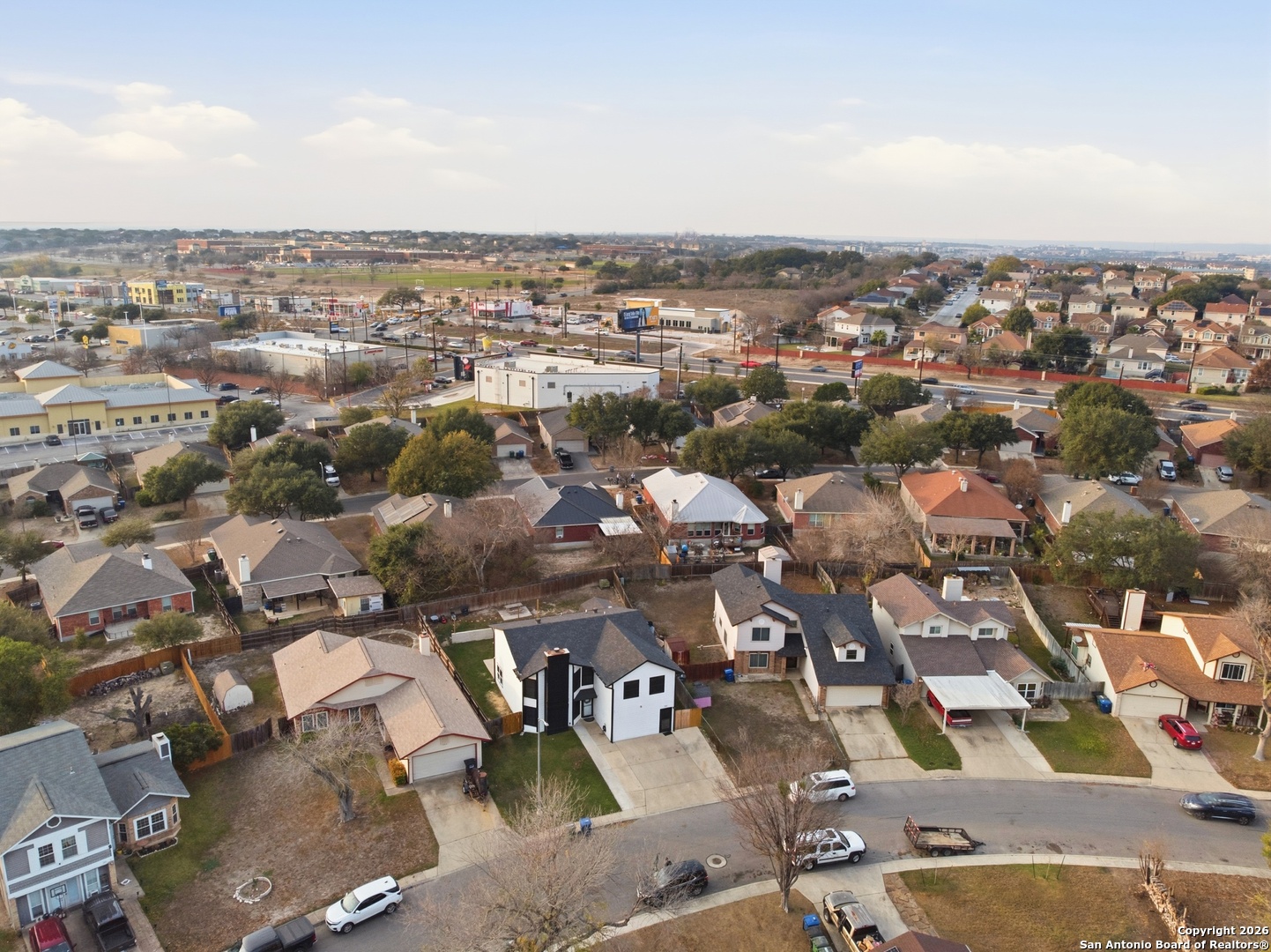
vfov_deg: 56.8
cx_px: 636
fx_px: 881
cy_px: 476
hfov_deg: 71.6
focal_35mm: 24
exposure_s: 1/650
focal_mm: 4.5
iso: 104
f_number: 2.8
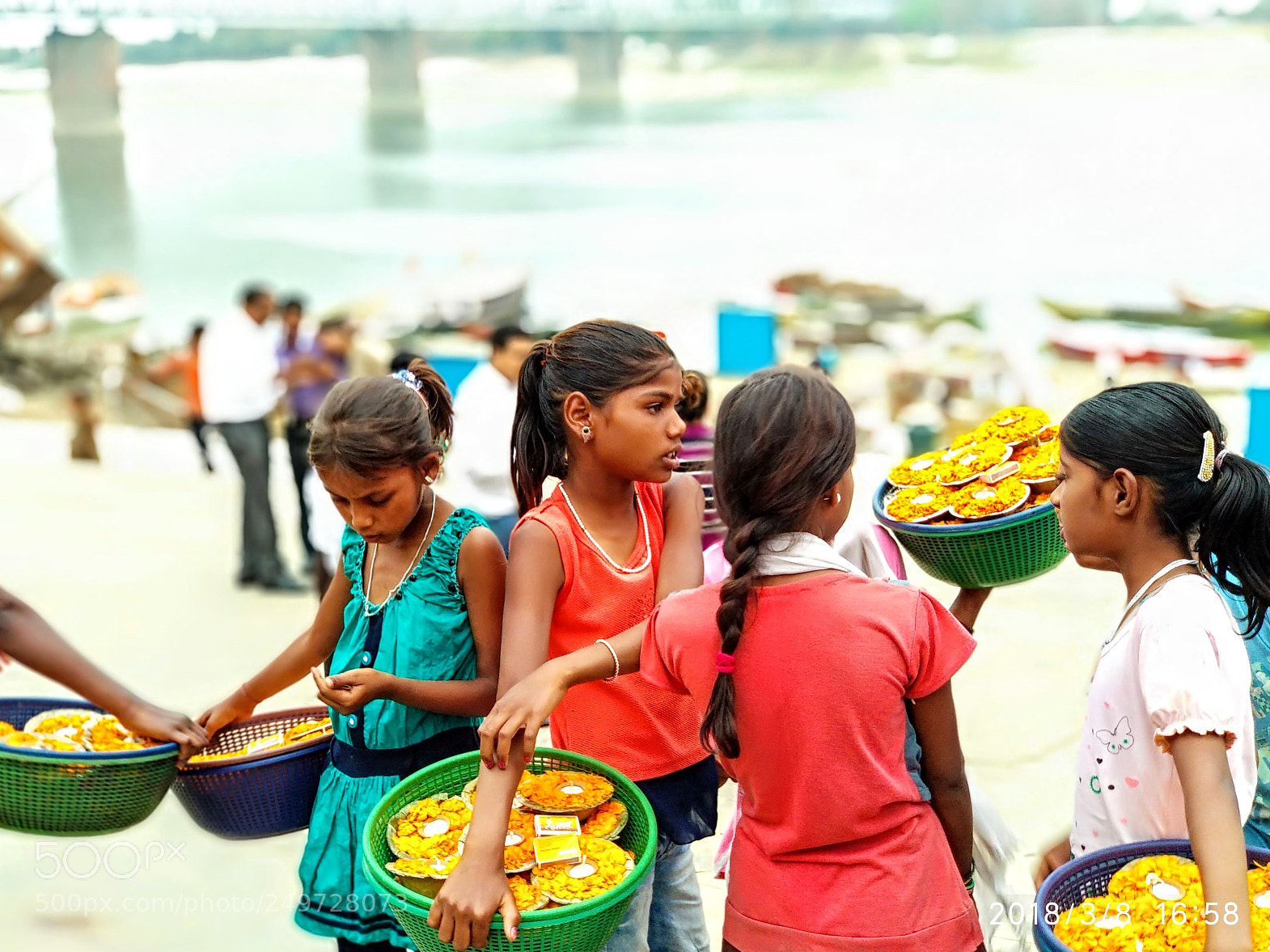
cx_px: 632
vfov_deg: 27.5
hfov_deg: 36.2
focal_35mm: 53
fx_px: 1944
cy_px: 481
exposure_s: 1/50
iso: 200
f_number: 2.6
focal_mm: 5.99
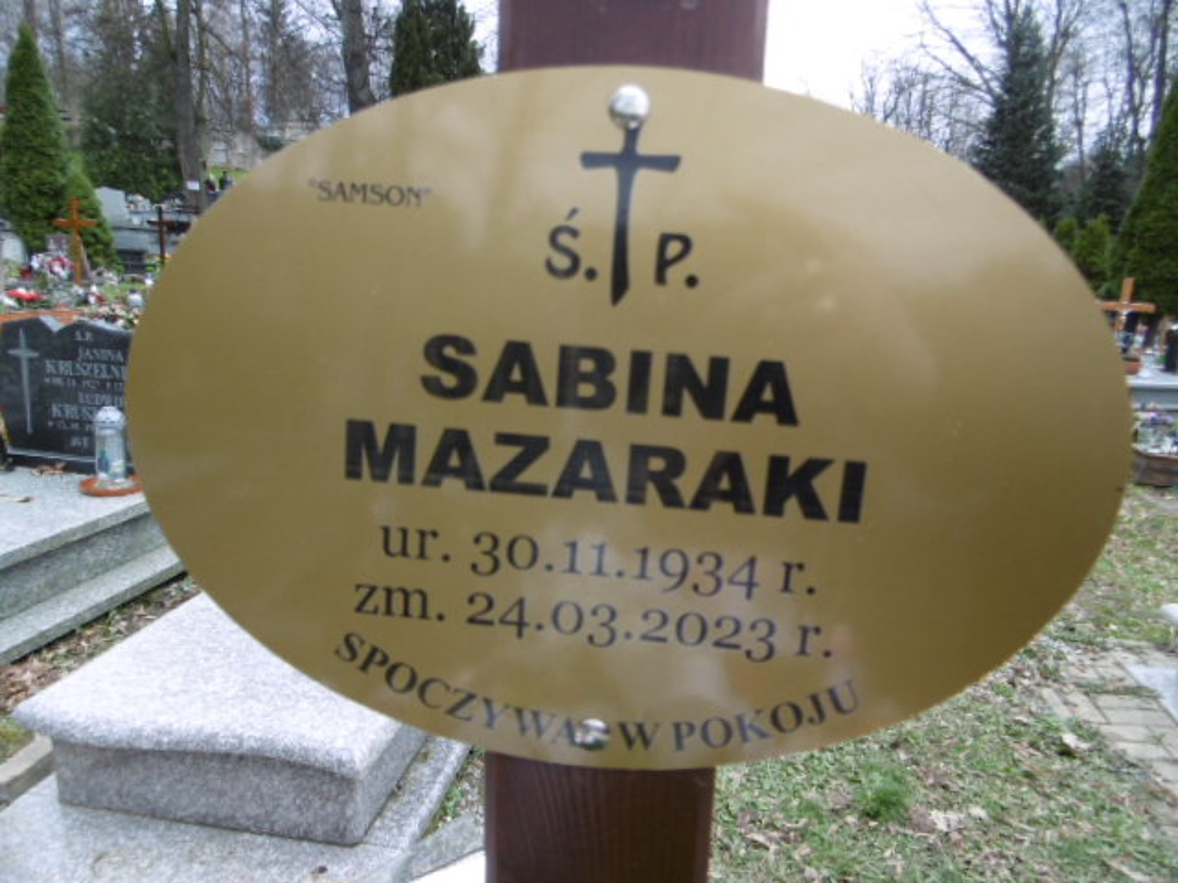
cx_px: 589
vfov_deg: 56.8
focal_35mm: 24
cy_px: 442
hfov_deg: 71.6
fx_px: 817
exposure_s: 1/125
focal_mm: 4.3
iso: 100
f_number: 3.1
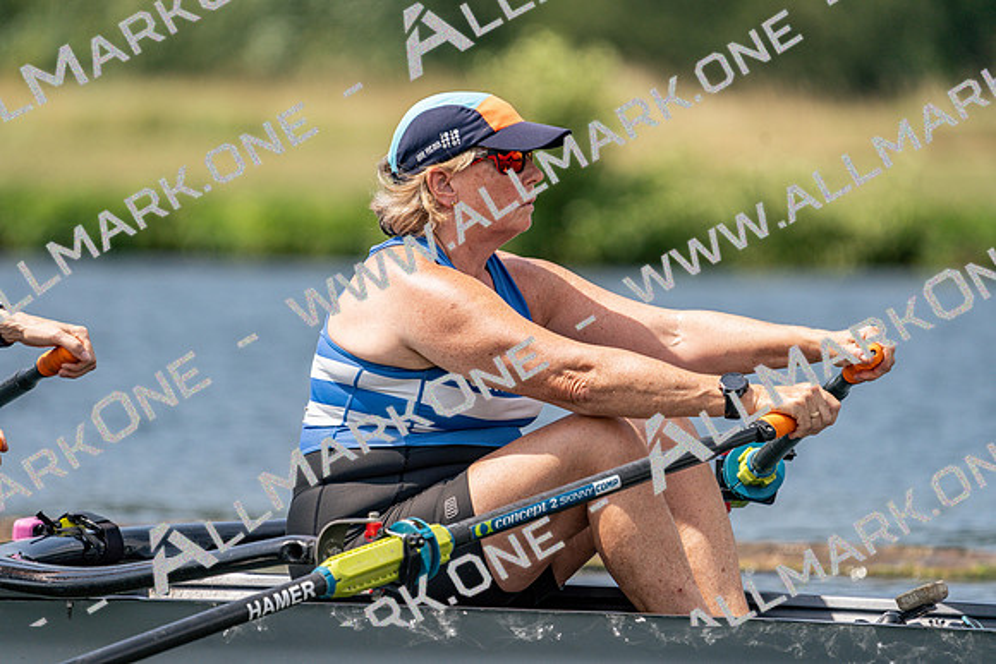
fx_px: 13227
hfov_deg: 4.3
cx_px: 498
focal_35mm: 478
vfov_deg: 2.9
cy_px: 332
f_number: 6.3
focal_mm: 478
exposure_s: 1/1600
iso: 250
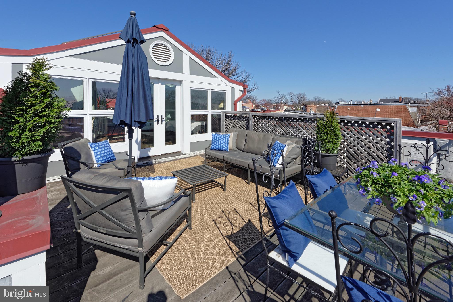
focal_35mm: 14
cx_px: 226
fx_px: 176
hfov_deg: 104.2
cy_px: 151
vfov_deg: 81.2
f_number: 16
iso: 320
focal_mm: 14
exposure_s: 1/250
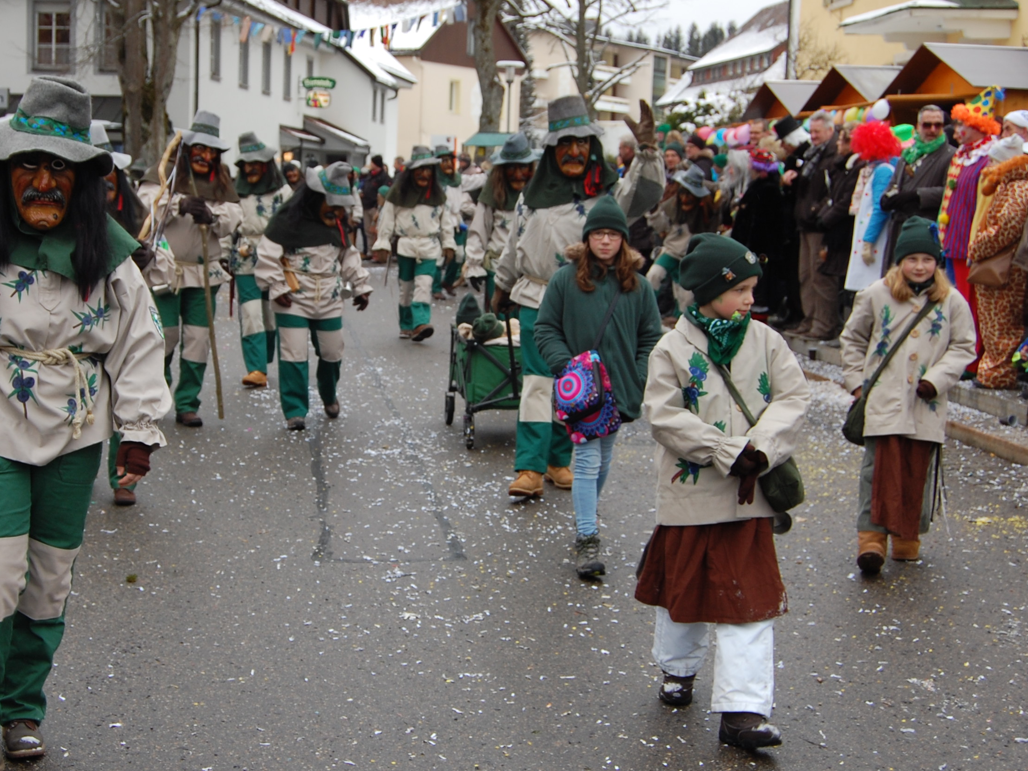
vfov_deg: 26.6
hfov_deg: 34.8
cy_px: 387
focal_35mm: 55
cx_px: 408
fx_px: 1633
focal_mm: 28
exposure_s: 1/125
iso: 250
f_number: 5.6
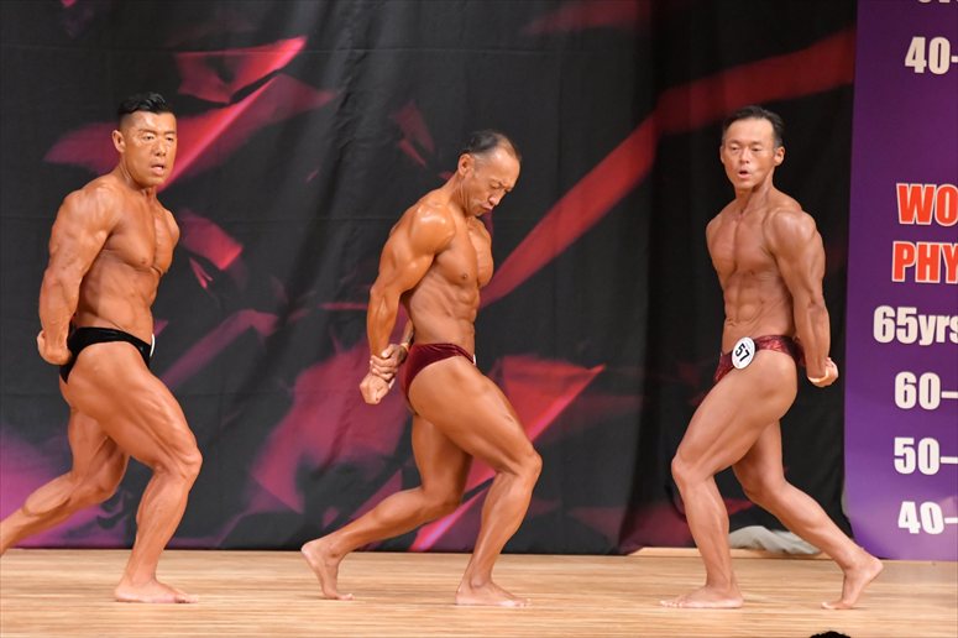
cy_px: 319
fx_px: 7581
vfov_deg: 4.8
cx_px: 479
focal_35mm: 285
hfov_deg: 7.2
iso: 8000
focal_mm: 190
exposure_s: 1/400
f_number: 5.6
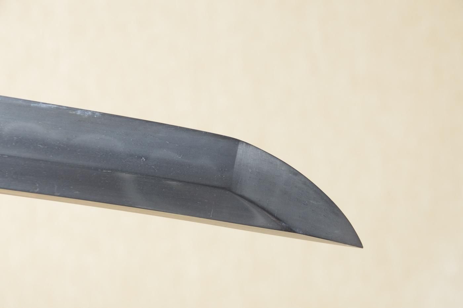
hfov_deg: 13.1
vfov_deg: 8.7
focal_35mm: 158
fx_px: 2024
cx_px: 232
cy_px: 154
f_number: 11
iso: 400
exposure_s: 1/1.6
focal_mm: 105
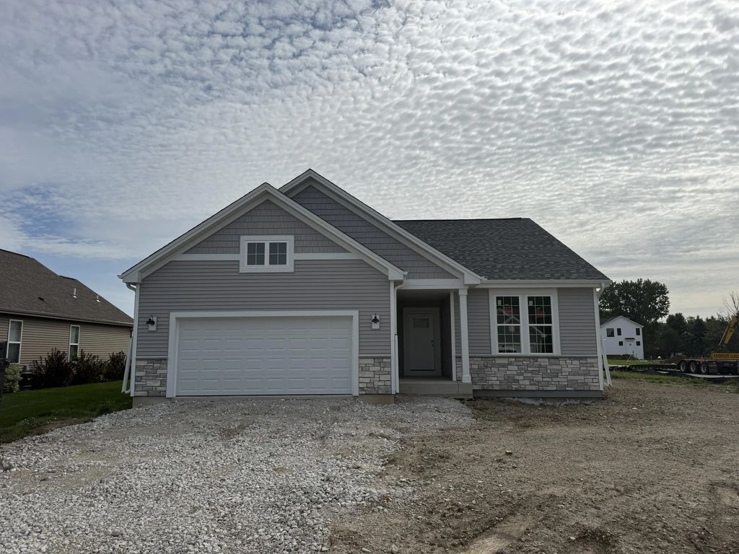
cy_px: 277
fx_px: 512
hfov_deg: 71.6
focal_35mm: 24
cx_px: 370
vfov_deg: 56.8
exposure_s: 1/14286
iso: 50
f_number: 1.78
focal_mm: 6.76
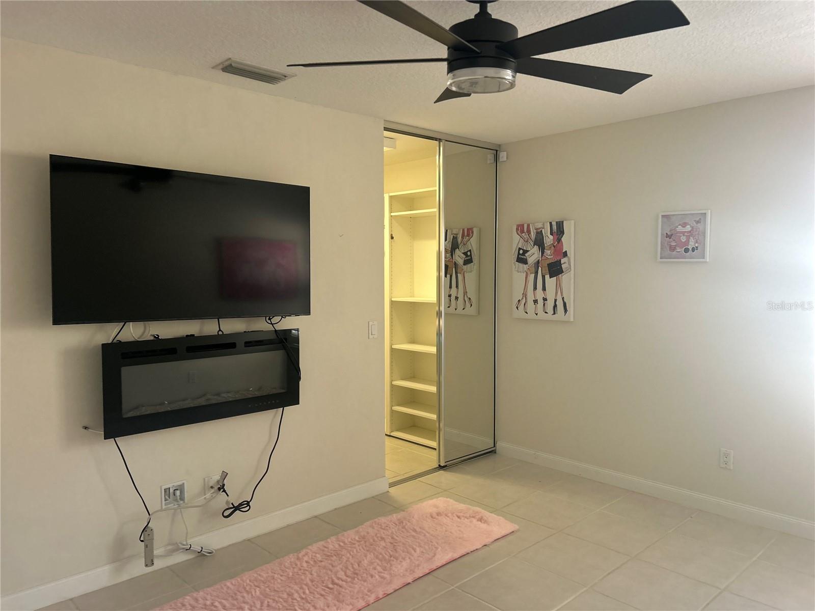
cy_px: 306
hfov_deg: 67.3
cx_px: 408
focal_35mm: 26
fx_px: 612
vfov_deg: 53.1
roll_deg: +0.4
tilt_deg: -1.9
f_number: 1.5
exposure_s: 1/121
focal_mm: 5.7
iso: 125
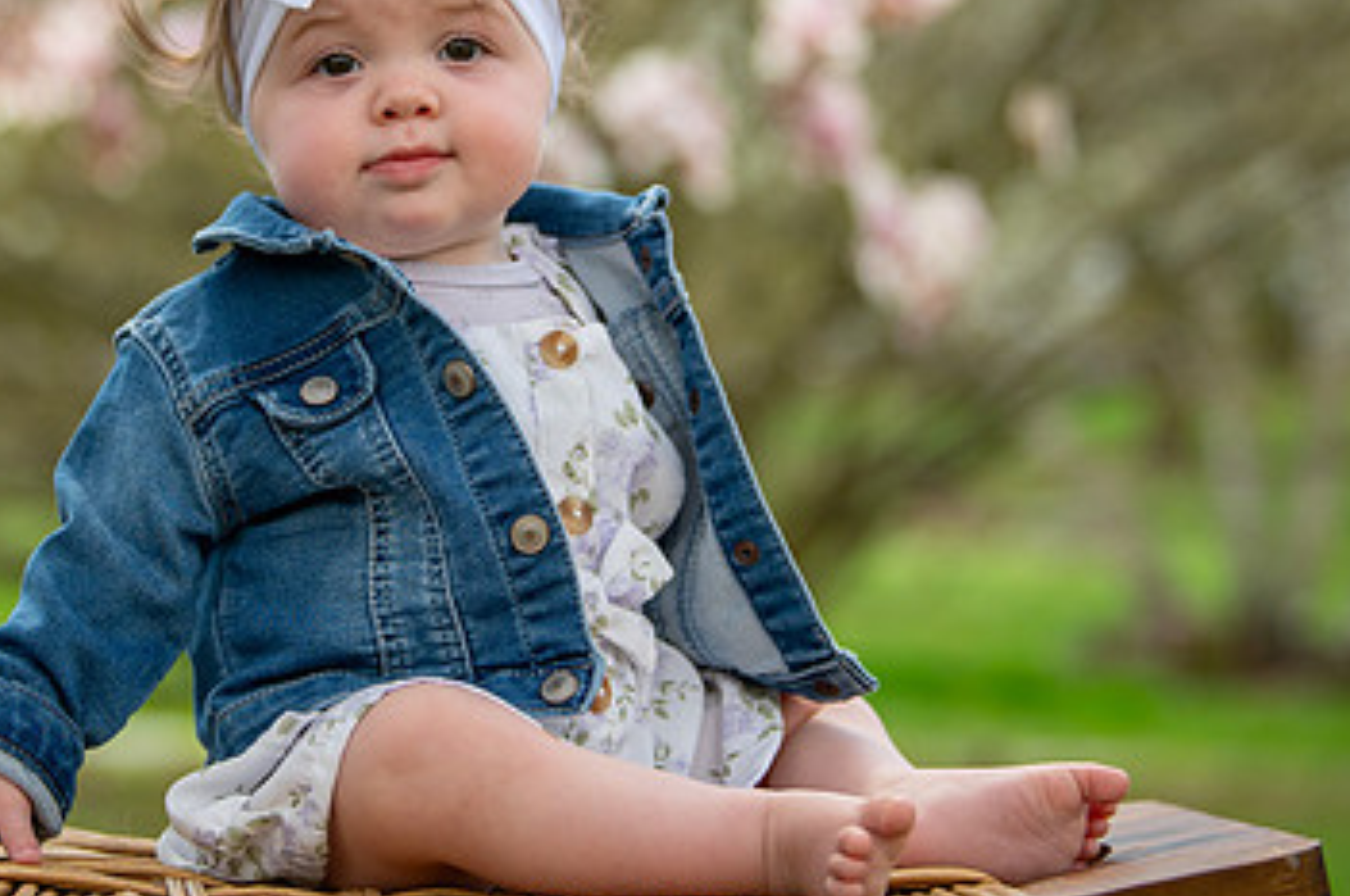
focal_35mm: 141
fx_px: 5280
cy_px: 226
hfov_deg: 14.6
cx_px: 496
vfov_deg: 9.7
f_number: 2.8
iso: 320
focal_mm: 75
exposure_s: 1/1600
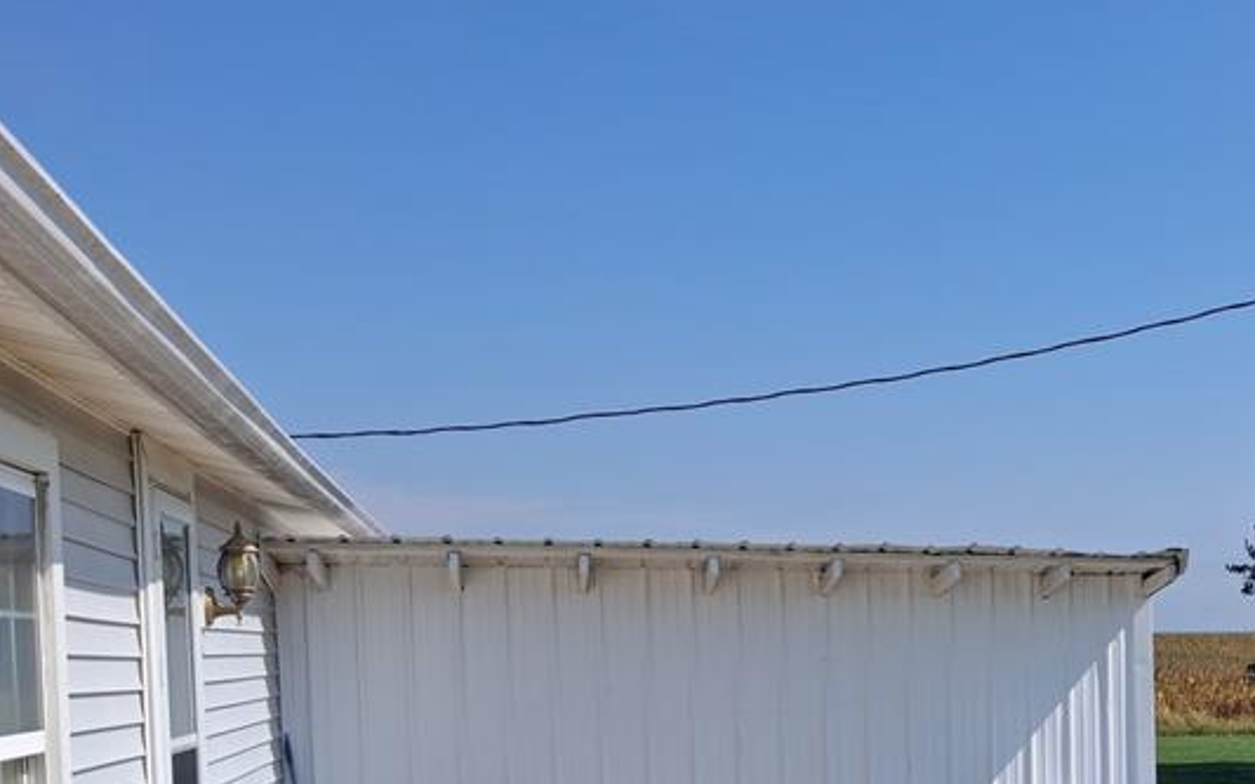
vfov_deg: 22.8
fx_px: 1881
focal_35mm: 55
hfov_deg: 34.7
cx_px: 1147
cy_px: 756
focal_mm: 4
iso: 20
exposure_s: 1/835
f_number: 1.8
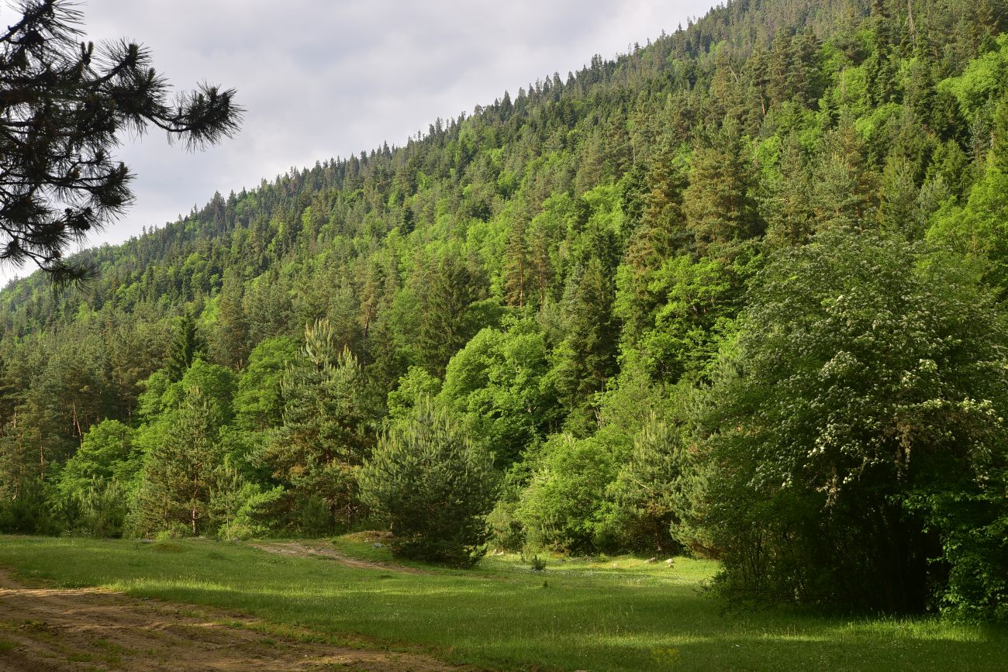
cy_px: 336
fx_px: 1400
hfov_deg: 39.6
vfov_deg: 27.0
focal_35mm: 50
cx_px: 504
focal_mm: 50
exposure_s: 1/125
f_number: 13
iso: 250
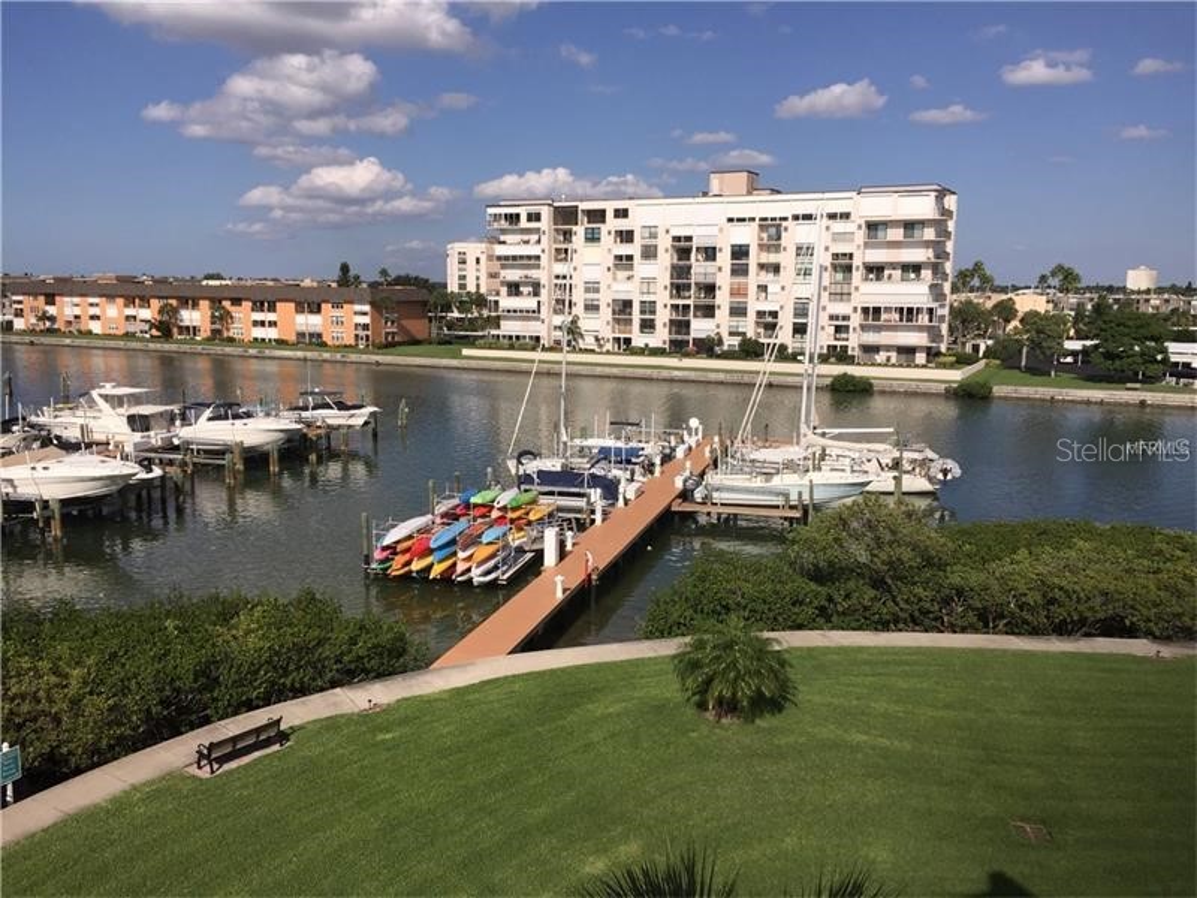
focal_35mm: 29
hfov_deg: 61.7
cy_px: 449
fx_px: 1003
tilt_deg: -9.1
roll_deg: -1.1
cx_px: 598
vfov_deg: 48.2
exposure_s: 1/4950
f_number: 2.2
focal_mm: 4.15
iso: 32
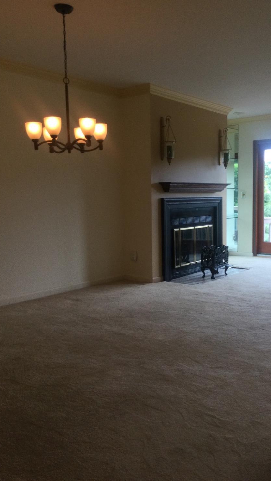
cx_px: 172
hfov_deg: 34.4
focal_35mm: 34
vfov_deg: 58.0
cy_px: 240
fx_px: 434
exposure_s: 1/30
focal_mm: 3.3
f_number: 2.4
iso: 32
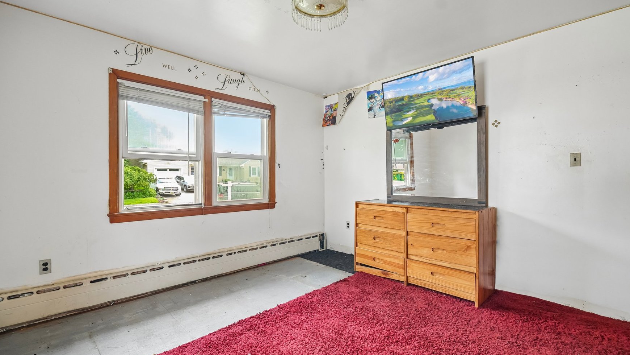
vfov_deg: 44.3
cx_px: 317
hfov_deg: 71.9
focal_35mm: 26
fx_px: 434
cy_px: 194
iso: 2500
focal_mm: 24
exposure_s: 1/125
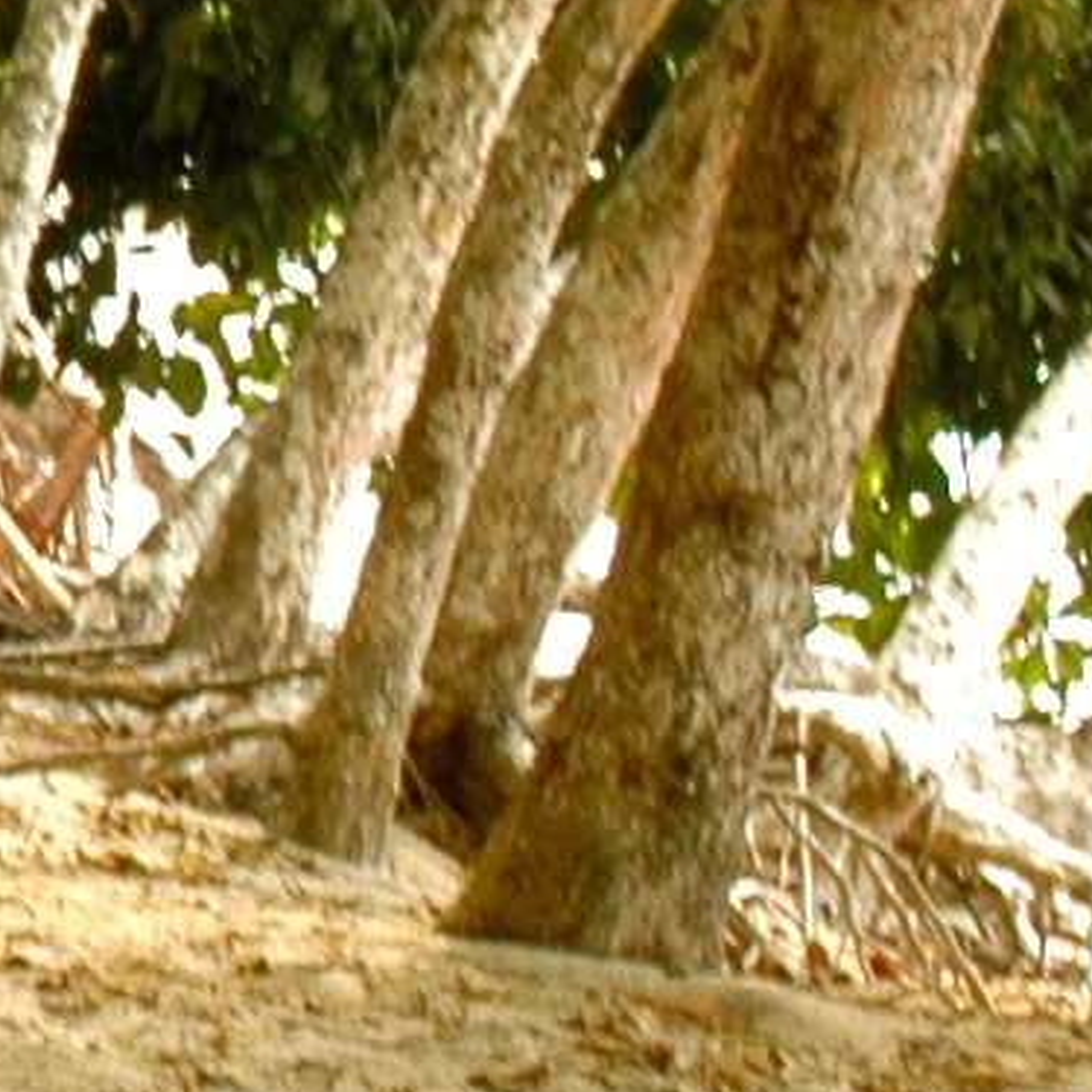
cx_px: -1872
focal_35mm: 256
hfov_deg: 6.4
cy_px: 222
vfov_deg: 6.8
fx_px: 9152
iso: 200
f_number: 10
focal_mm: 25
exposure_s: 1/30
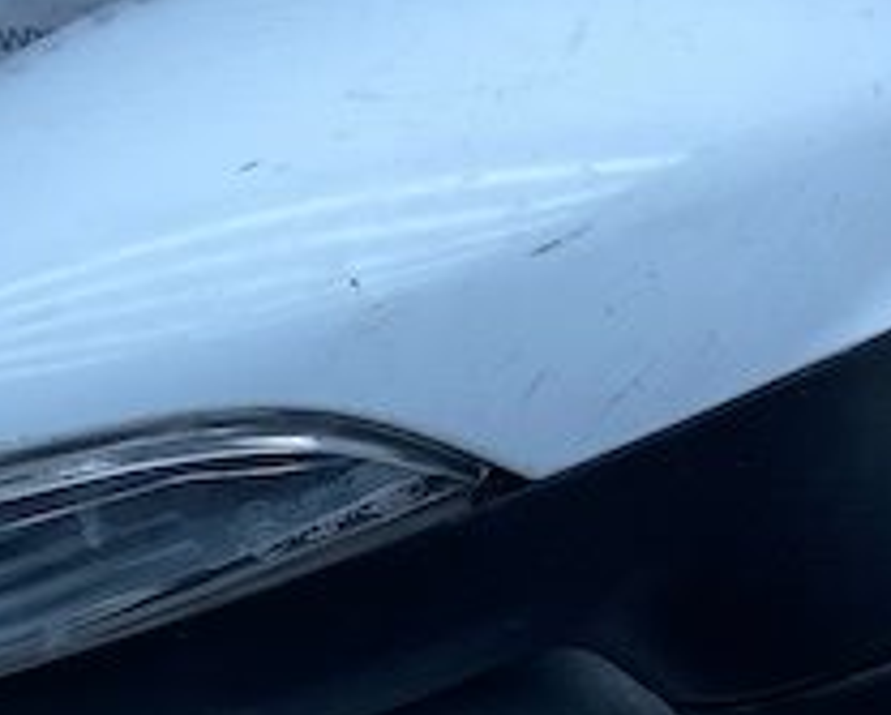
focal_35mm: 78
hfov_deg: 24.4
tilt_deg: -51.0
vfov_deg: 19.3
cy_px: 672
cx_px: 394
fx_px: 2060
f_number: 1.8
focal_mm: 4.25
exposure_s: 1/1124
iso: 32
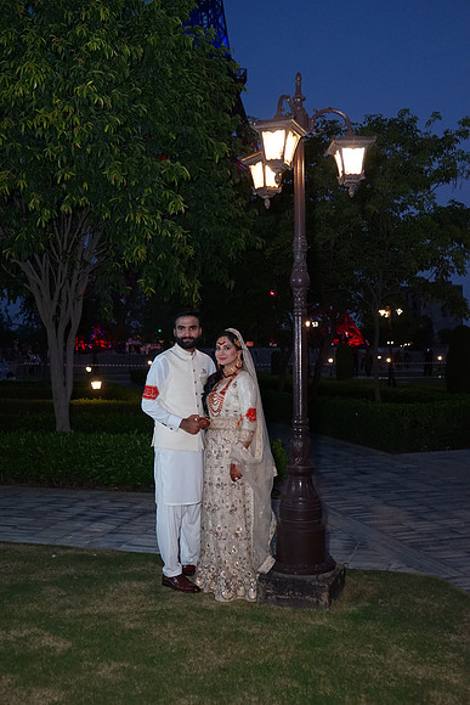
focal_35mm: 35
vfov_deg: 54.4
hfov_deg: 37.9
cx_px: 235
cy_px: 352
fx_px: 685
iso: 3200
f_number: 4
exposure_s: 1/125
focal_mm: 35
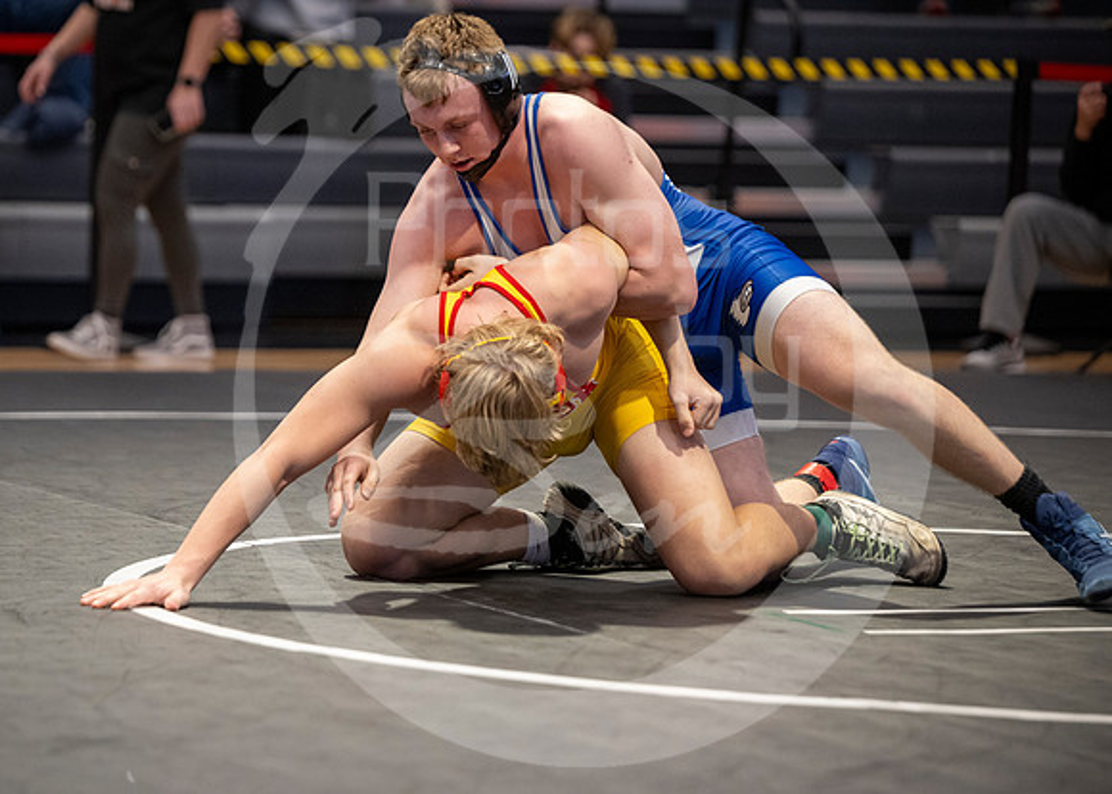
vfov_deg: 9.0
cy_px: 451
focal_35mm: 161
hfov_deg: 12.5
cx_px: 442
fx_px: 5070
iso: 3200
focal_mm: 135
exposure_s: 1/1000
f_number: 2.8
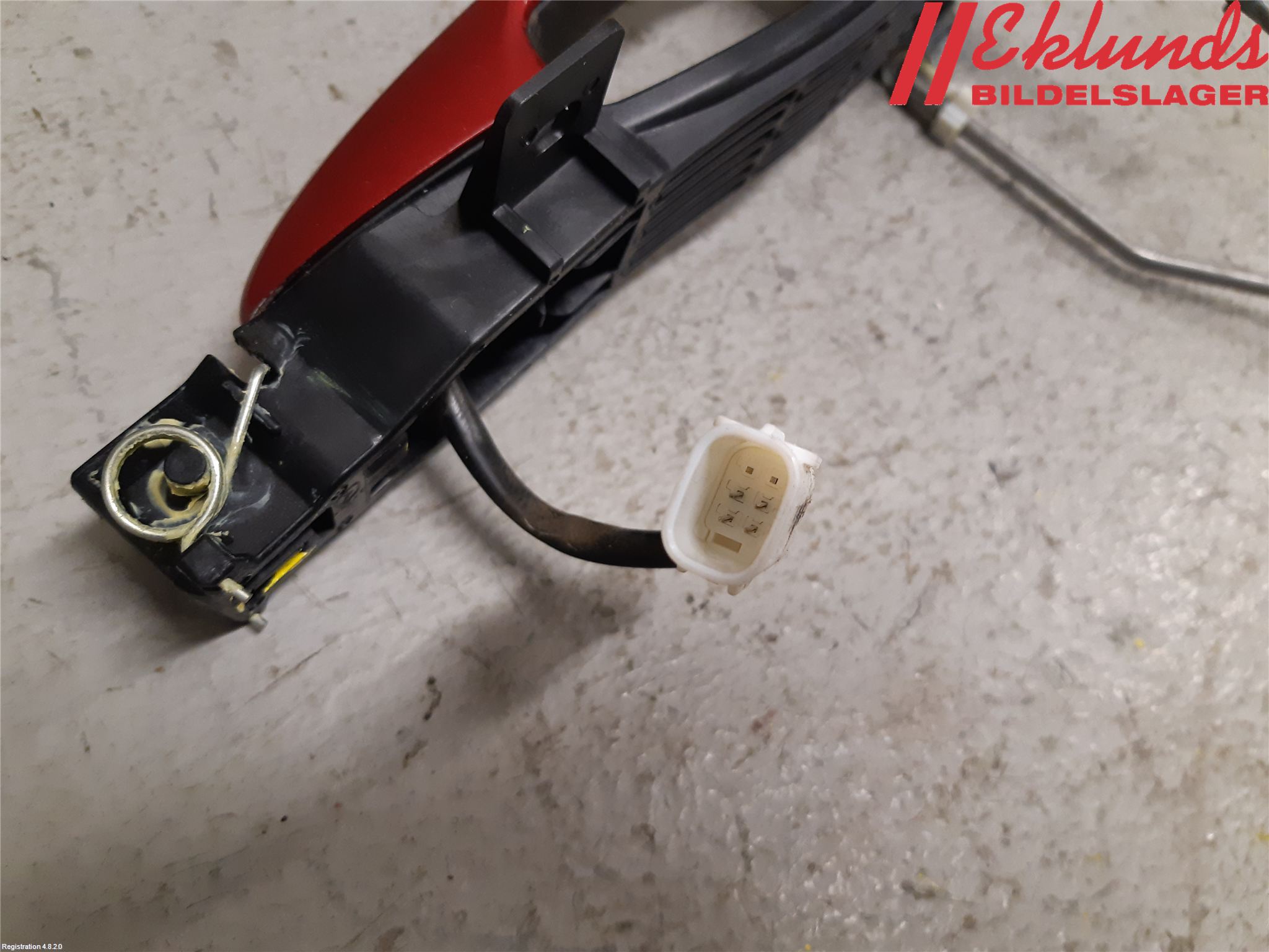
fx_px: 953
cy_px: 476
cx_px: 634
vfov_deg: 53.1
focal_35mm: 26
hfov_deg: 67.3
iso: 200
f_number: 1.7
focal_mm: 3.93
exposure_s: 1/50
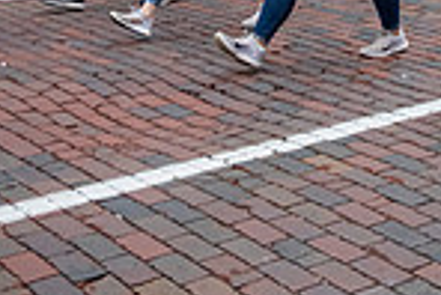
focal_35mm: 94
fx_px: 1153
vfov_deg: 13.7
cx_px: 590
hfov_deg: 19.7
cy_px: -150
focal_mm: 24
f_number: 4
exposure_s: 1/1600
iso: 1000
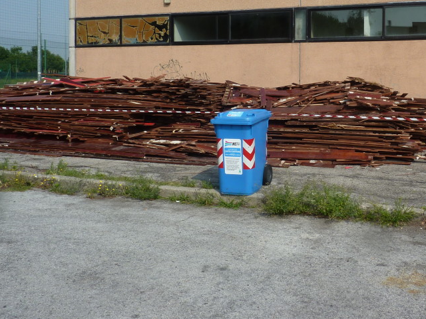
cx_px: 296
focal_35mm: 40
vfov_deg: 35.5
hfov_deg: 45.8
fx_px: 492
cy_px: 98
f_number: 5.6
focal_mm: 4.1
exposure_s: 1/500
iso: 80
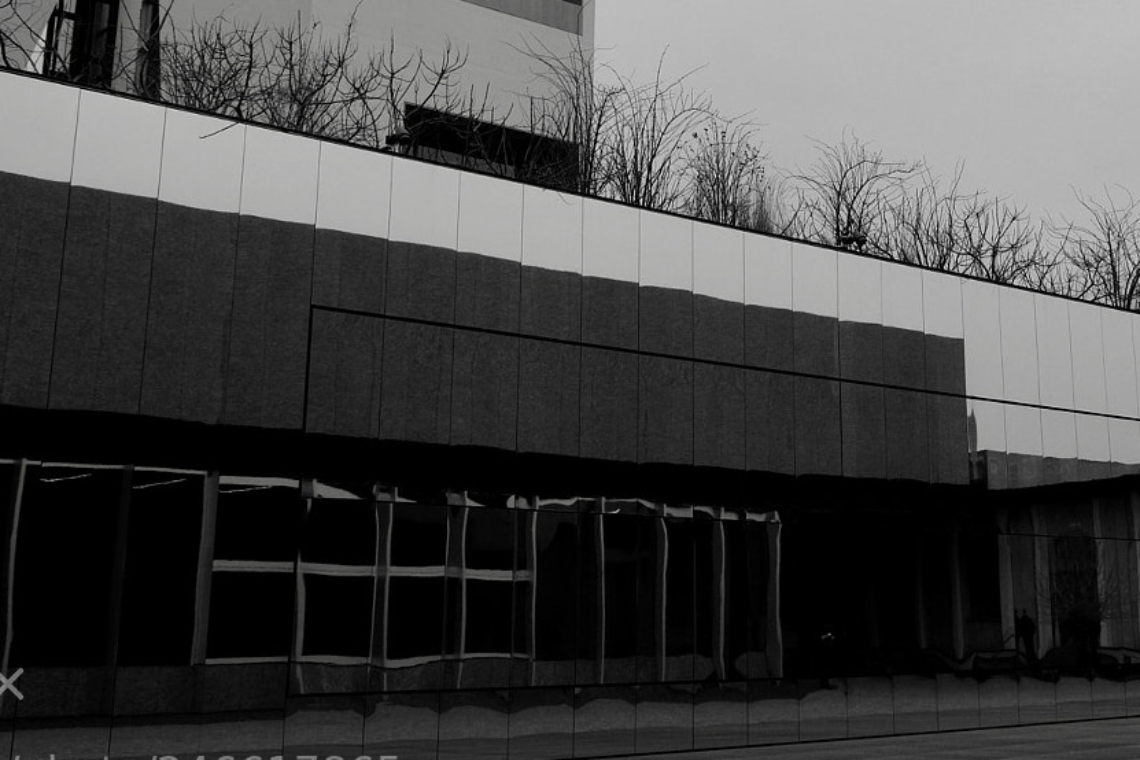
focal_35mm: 52
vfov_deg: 25.5
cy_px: 148
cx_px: 781
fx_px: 1647
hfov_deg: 37.7
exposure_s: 1/1500
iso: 400
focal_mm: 18
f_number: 6.4
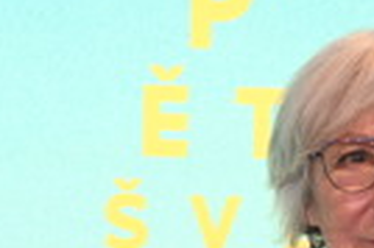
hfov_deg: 8.5
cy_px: 496
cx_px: 274
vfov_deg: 5.5
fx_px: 2511
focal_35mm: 242
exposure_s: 1/125
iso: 1600
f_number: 5.6
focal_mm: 47
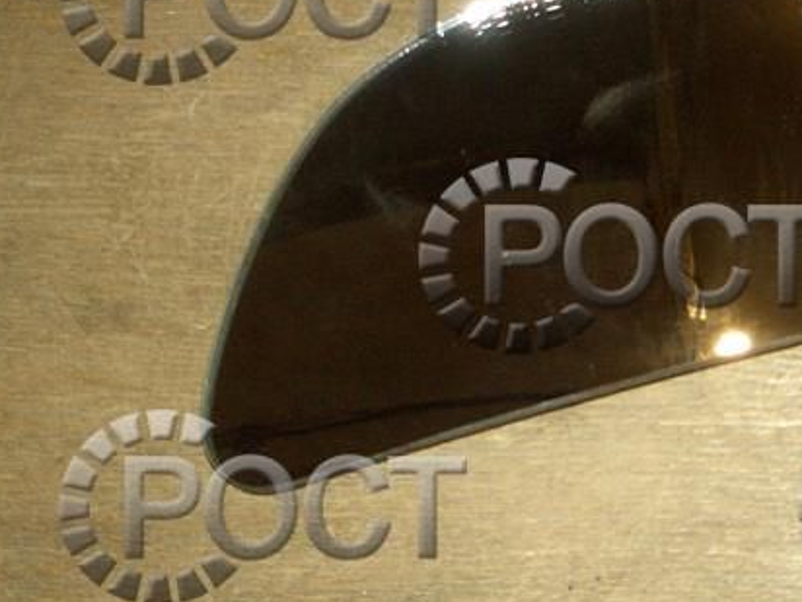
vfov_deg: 21.6
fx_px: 1575
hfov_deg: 28.0
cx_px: 631
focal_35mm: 68
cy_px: 245
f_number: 2.6
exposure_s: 1/60
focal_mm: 5.8
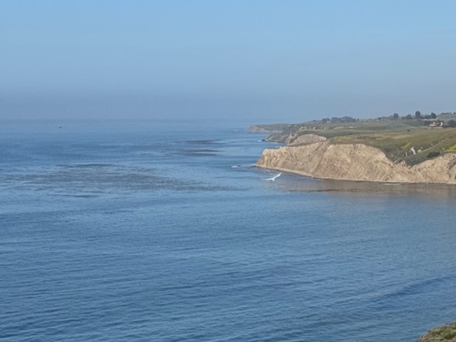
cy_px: 157
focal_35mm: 114
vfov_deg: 13.0
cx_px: 455
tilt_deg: -2.5
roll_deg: +0.4
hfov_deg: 16.9
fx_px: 1502
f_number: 1.78
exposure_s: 1/9009
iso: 64
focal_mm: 6.76
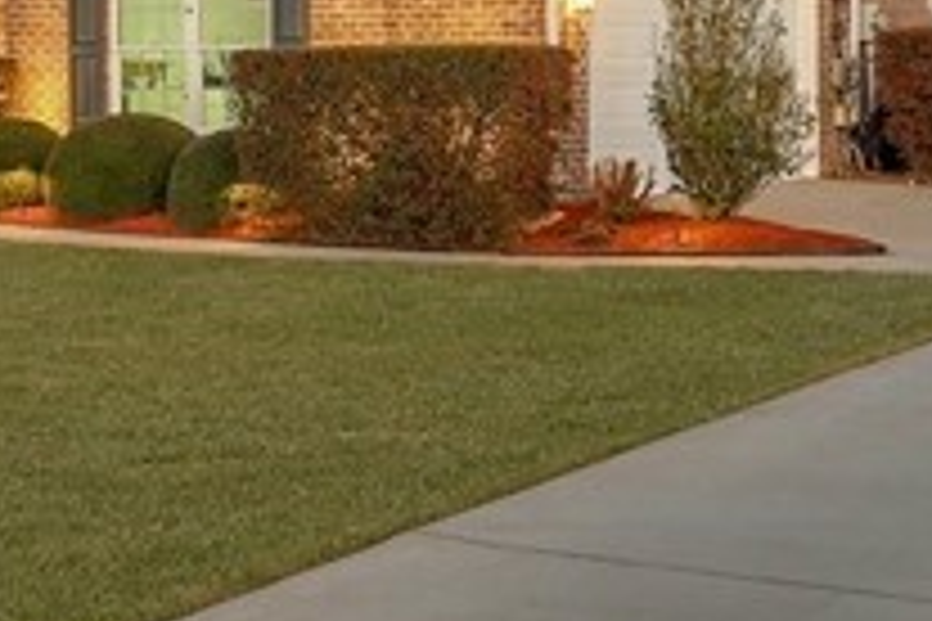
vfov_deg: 16.1
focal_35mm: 84
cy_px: 74
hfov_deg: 24.1
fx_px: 2174
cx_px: 313
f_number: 9
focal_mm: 16
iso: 320
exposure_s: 1/4
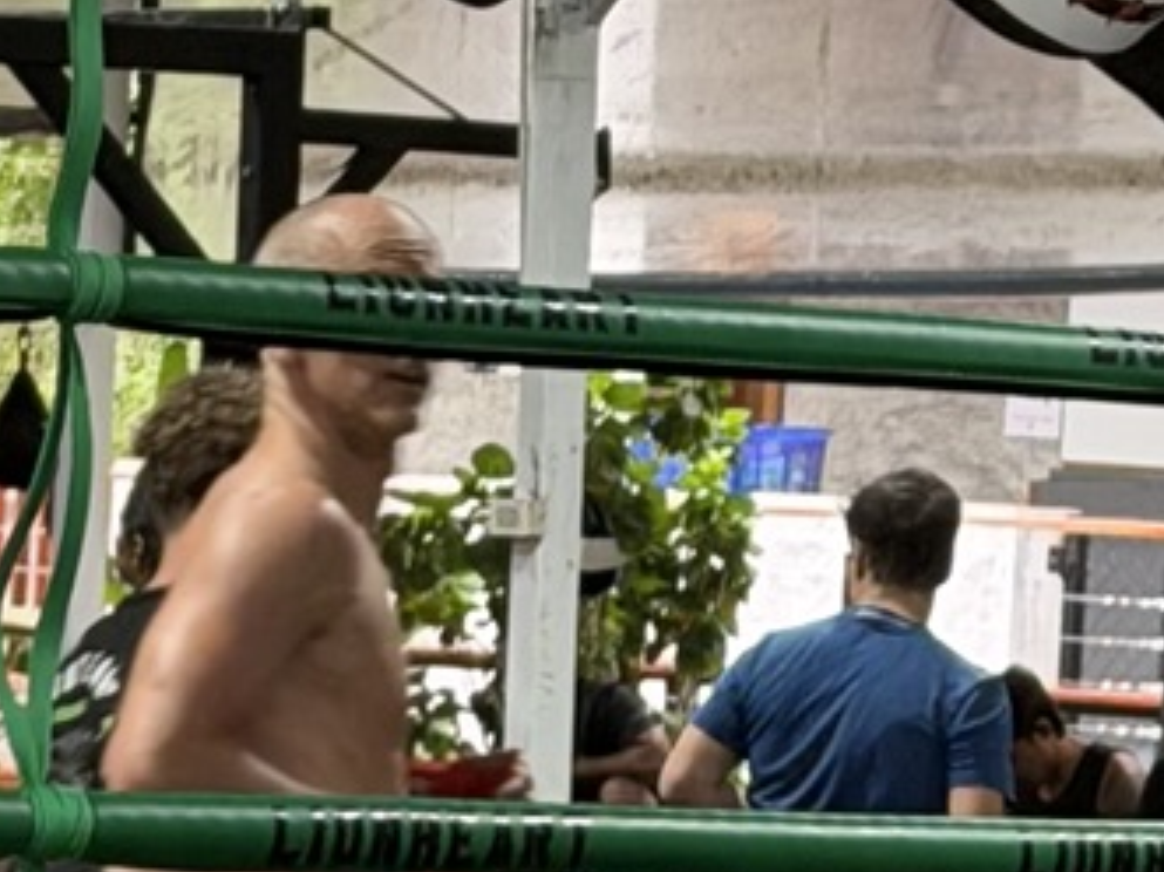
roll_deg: -3.7
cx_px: 545
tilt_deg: +0.2
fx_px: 9748
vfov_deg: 5.1
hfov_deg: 6.8
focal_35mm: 290
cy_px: 134
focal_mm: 6.76
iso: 250
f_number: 1.78
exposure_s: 1/100
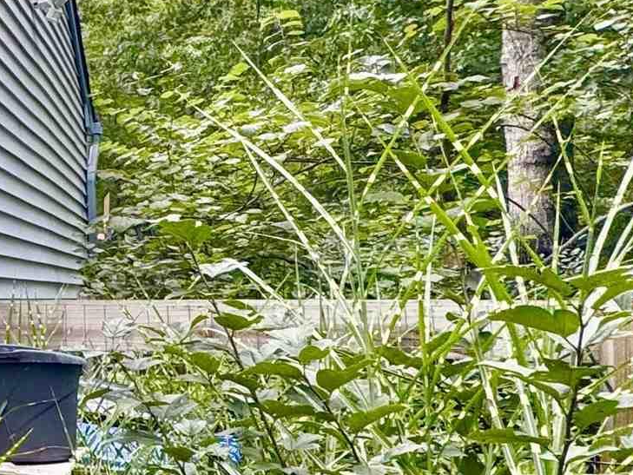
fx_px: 1079
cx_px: -466
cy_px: 240
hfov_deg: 22.2
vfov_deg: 24.8
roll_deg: -0.1
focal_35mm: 59
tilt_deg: +2.9
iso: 40
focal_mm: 2.22
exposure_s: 1/219
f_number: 2.2
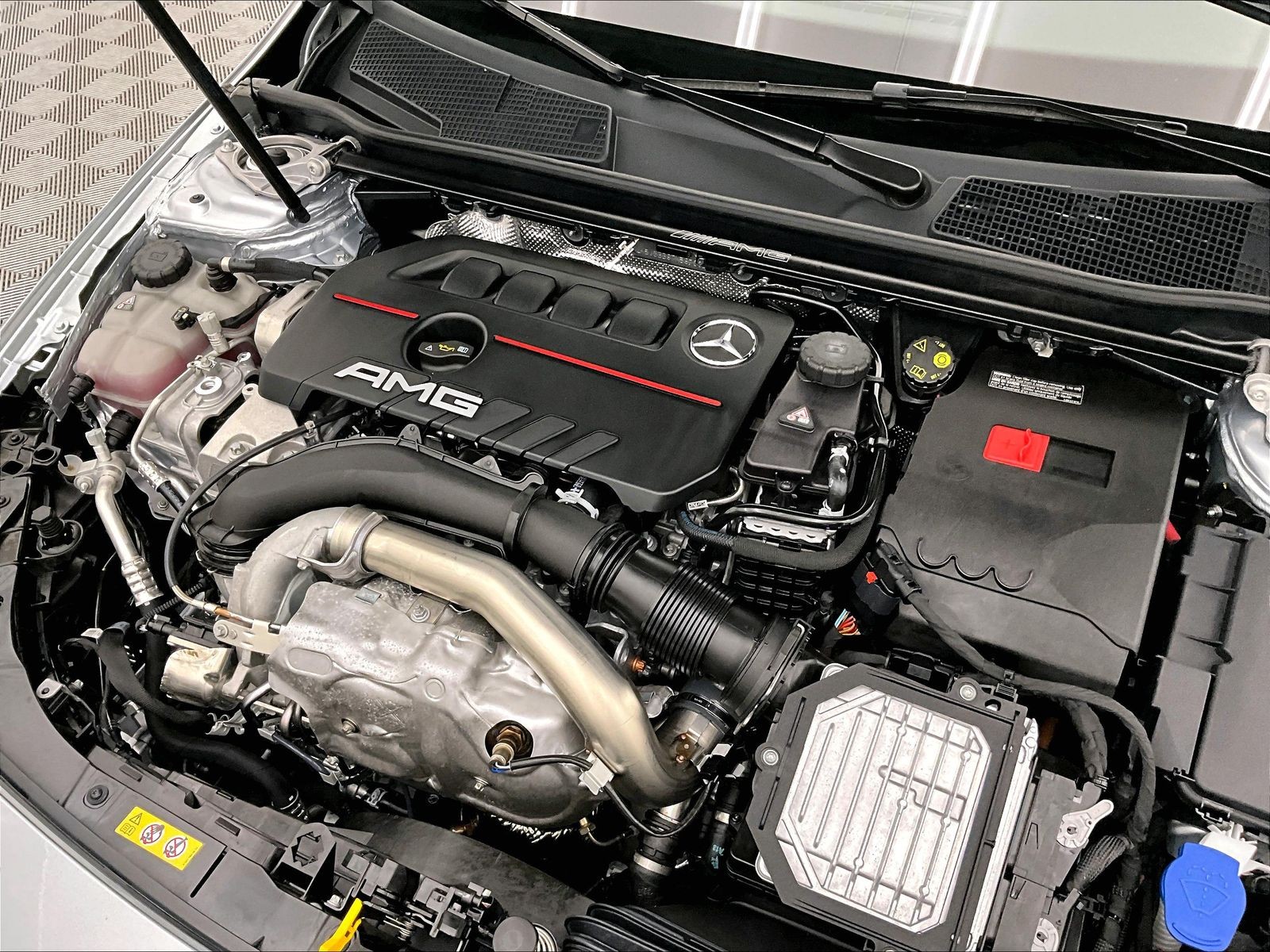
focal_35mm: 29
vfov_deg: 48.2
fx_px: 1064
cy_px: 476
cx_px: 635
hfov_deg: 61.7
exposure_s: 1/60
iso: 200
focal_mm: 3
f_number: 1.8
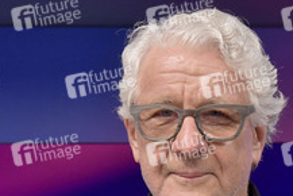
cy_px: 184
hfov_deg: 24.3
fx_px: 676
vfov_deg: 16.2
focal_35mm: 83
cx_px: 199
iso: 2500
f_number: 6.3
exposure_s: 1/250
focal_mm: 40
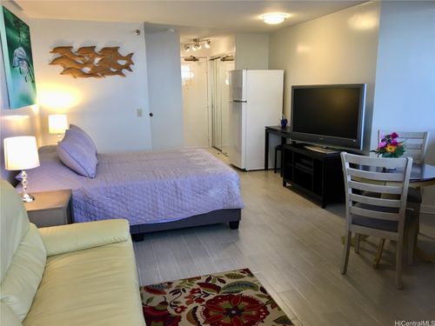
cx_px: 218
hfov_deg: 61.7
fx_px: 364
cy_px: 163
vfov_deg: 48.2
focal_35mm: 29
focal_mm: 4.15
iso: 80
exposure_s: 1/30
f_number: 2.2
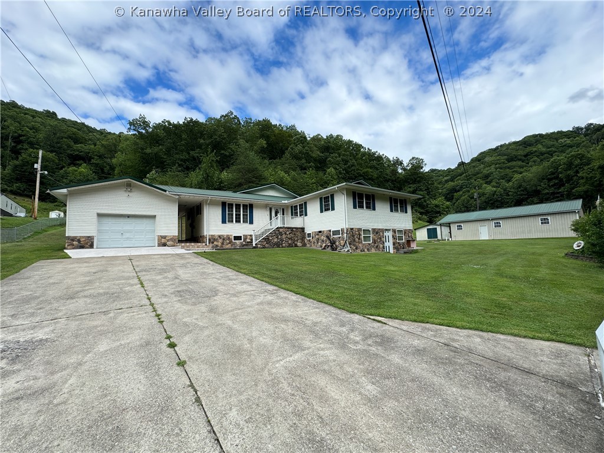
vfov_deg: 85.7
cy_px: 226
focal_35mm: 14
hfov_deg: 102.1
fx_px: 244
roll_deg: +2.1
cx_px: 302
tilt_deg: +3.6
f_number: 2.2
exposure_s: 1/646
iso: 40
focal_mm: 2.22
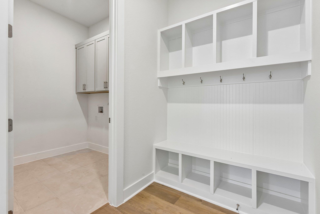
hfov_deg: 96.7
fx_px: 142
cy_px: 107
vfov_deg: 73.7
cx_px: 160
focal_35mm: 16
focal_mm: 16
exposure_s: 1/15
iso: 450
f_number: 8
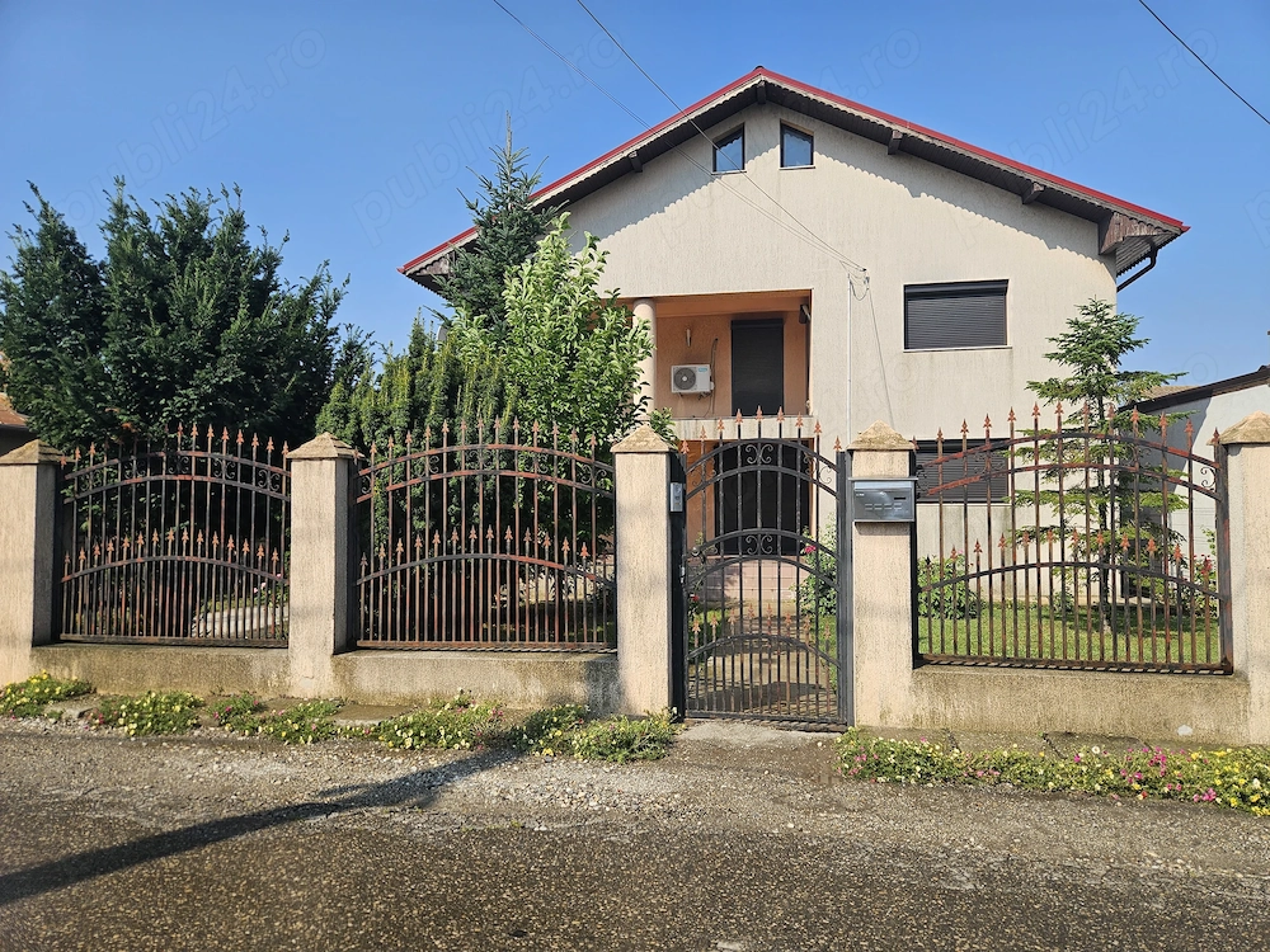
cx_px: 635
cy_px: 476
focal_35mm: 23
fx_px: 844
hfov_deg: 73.9
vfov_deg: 58.9
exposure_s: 1/1775
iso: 25
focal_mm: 5.4
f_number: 1.8
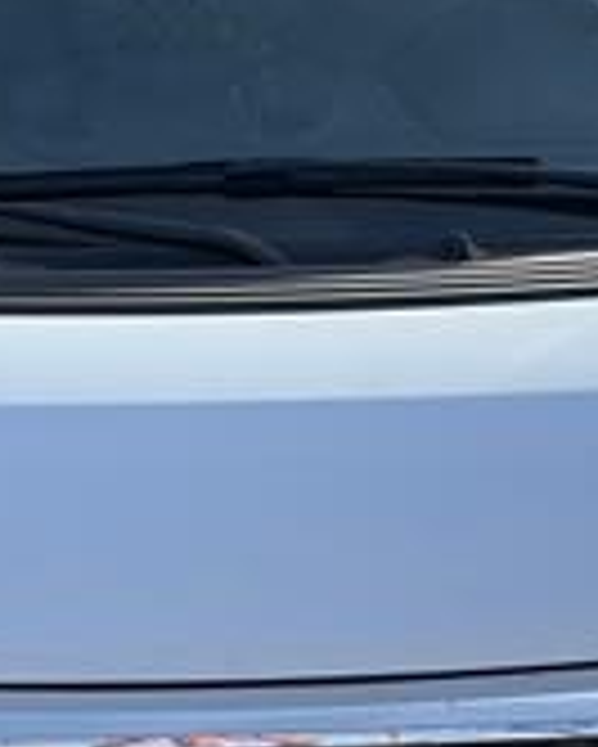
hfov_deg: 15.7
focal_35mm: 98
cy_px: 518
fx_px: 2166
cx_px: 261
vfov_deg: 19.5
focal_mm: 5.96
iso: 50
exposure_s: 1/3125
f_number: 1.6
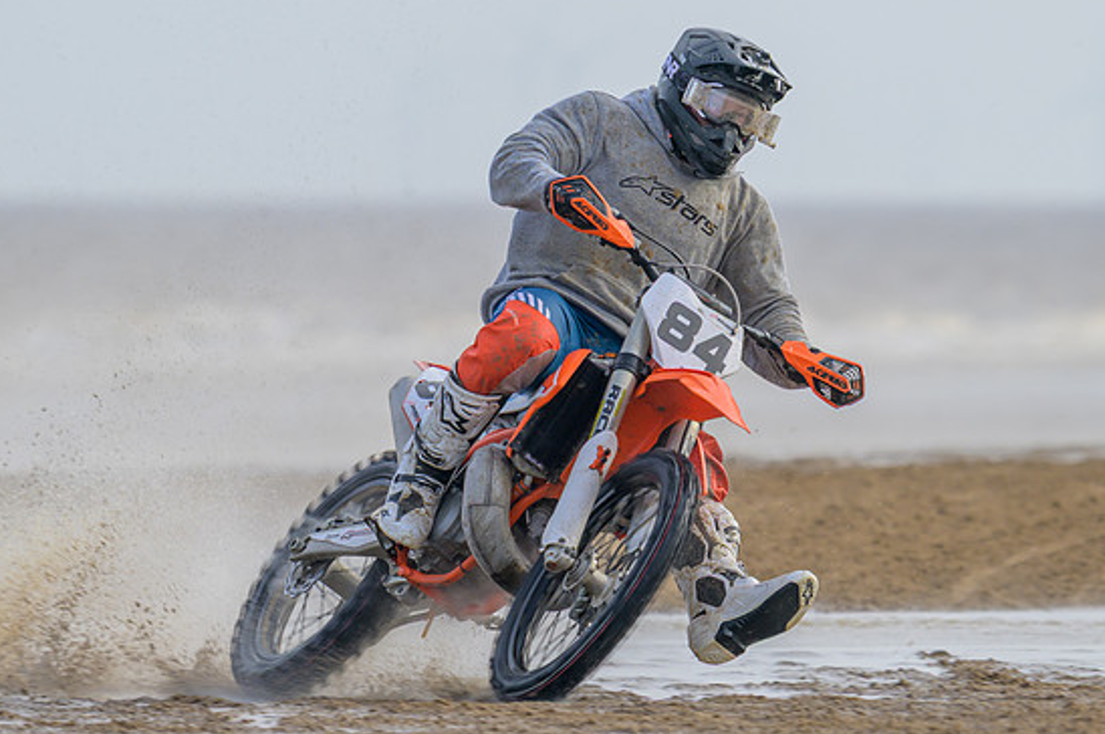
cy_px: 432
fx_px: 34153
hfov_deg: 1.9
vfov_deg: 1.2
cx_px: 670
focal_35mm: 1114
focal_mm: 570
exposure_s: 1/500
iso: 320
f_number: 8
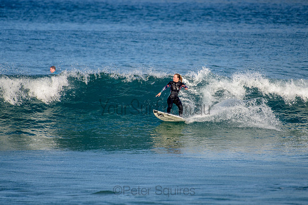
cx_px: 158
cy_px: 100
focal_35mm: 613
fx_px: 5248
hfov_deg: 3.4
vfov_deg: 2.2
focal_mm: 500
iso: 200
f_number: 5.6
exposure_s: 1/2000
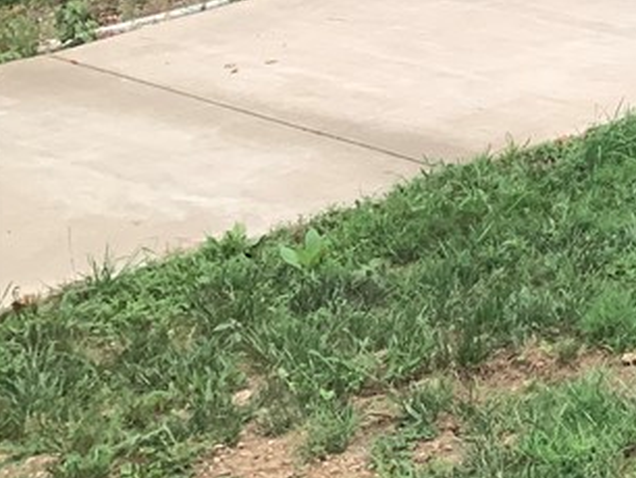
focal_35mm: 97
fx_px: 1784
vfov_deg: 14.5
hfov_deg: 17.4
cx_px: 1052
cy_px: -168
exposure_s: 1/446
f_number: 1.8
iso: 16
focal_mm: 3
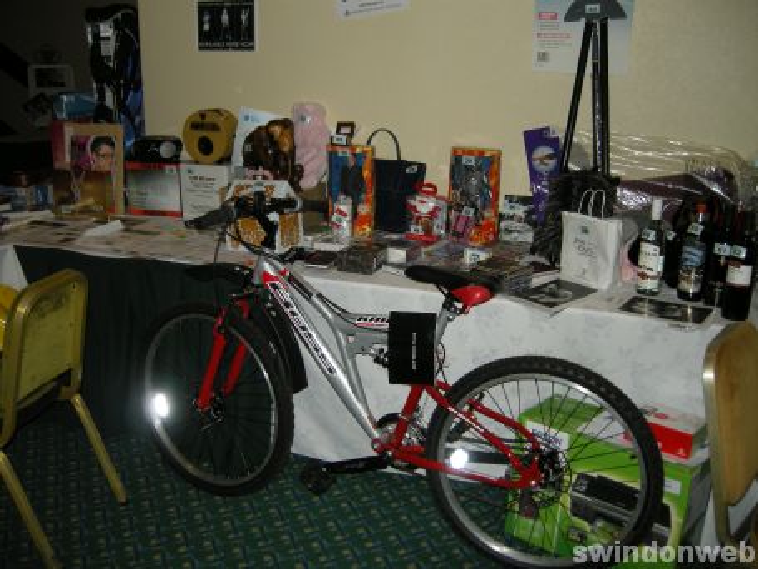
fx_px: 766
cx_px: 379
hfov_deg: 52.6
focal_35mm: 35
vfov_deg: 40.7
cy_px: 284
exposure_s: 1/60
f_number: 2.7
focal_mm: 7.5
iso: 64
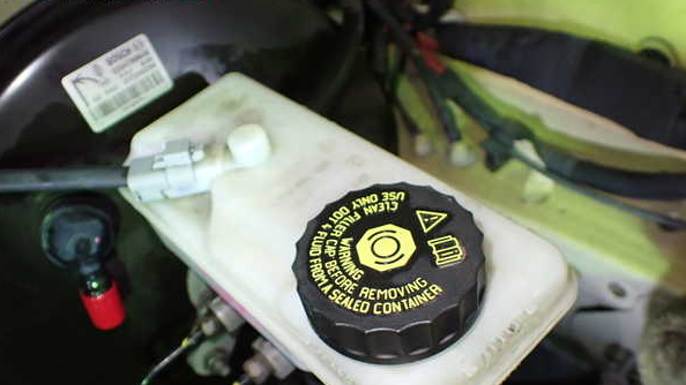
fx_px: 600
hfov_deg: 59.5
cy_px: 236
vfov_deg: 35.5
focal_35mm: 33
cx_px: 341
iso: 800
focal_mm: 5.4
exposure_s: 1/60
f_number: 2.3
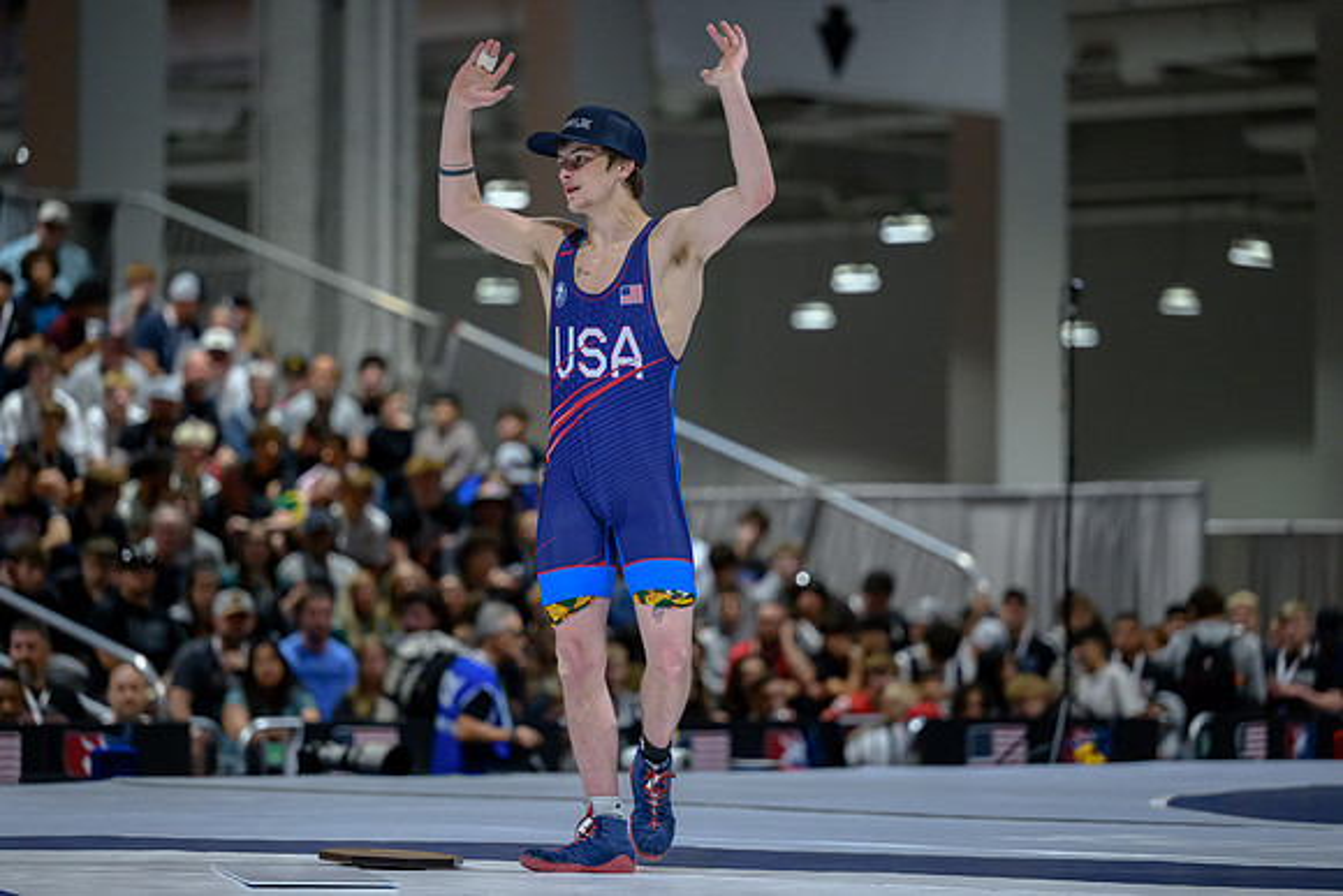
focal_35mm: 154
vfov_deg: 8.9
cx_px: 610
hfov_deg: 13.3
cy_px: 427
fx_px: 5744
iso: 3600
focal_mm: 140
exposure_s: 1/400
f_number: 2.8
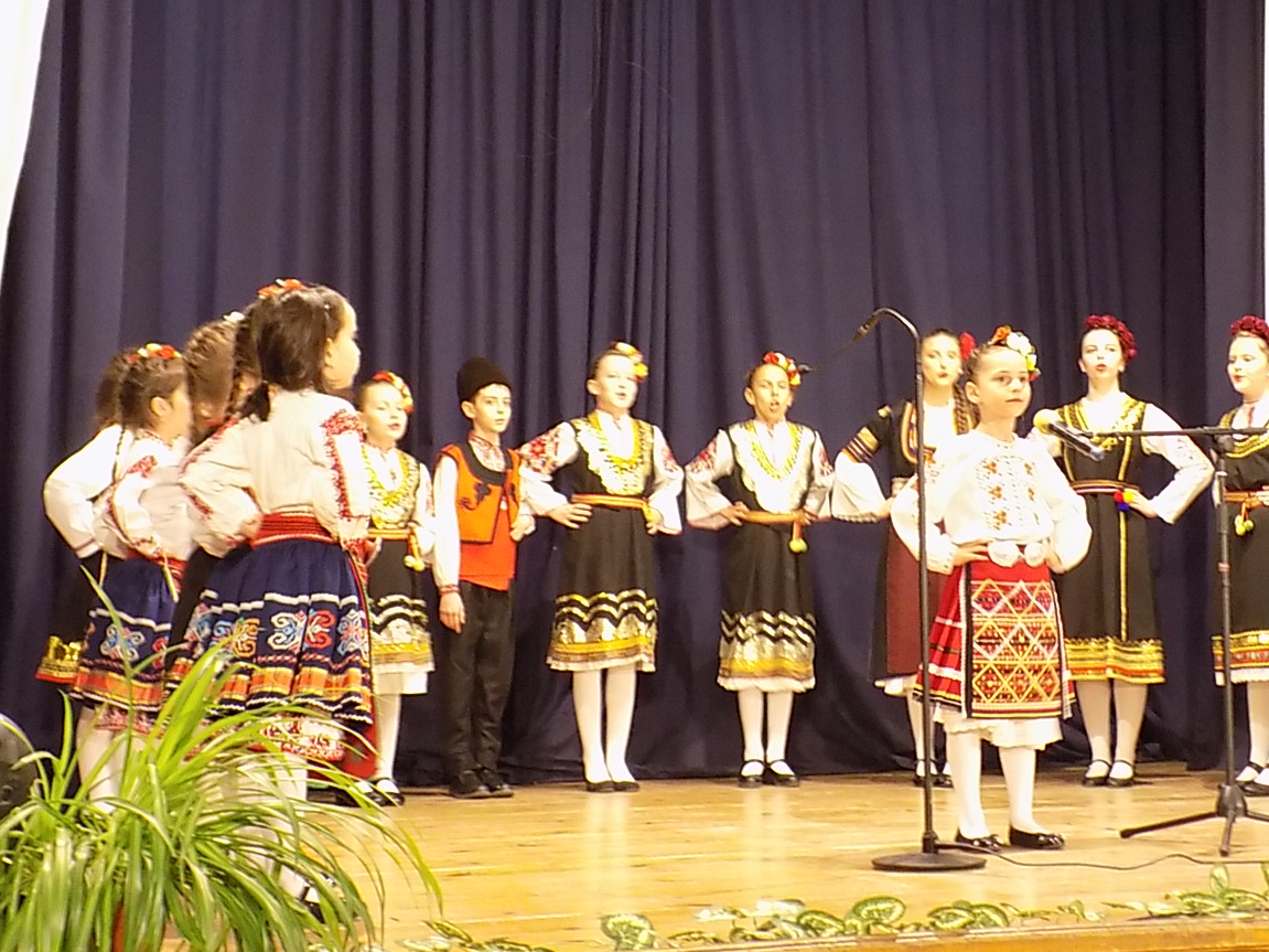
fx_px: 2089
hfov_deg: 33.6
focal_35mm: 57
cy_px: 402
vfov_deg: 25.6
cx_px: 814
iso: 400
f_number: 3.6
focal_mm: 7.3
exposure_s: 1/6
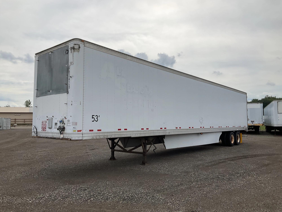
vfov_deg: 48.2
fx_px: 236
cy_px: 106
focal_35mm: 29
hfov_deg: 61.7
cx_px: 141
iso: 25
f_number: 1.8
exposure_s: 1/4065
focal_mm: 3
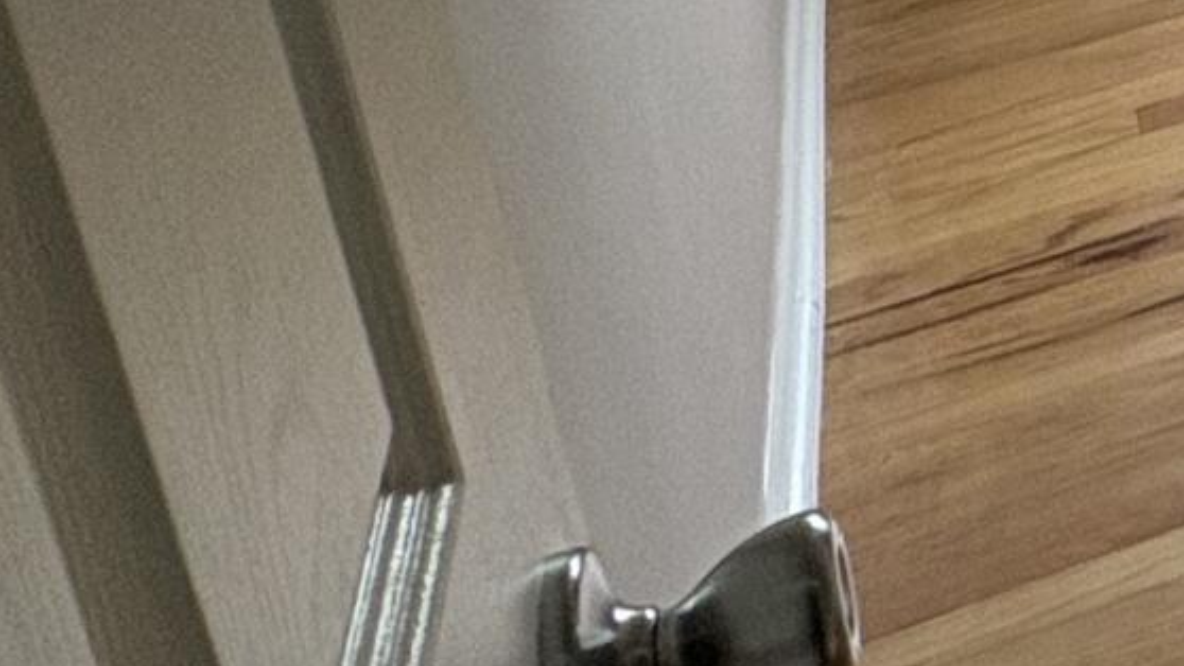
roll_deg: +0.6
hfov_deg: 16.5
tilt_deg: -15.6
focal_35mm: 82
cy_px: -670
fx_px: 2575
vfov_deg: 12.8
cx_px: 2589
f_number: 2.2
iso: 160
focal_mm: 2.22
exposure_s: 1/99
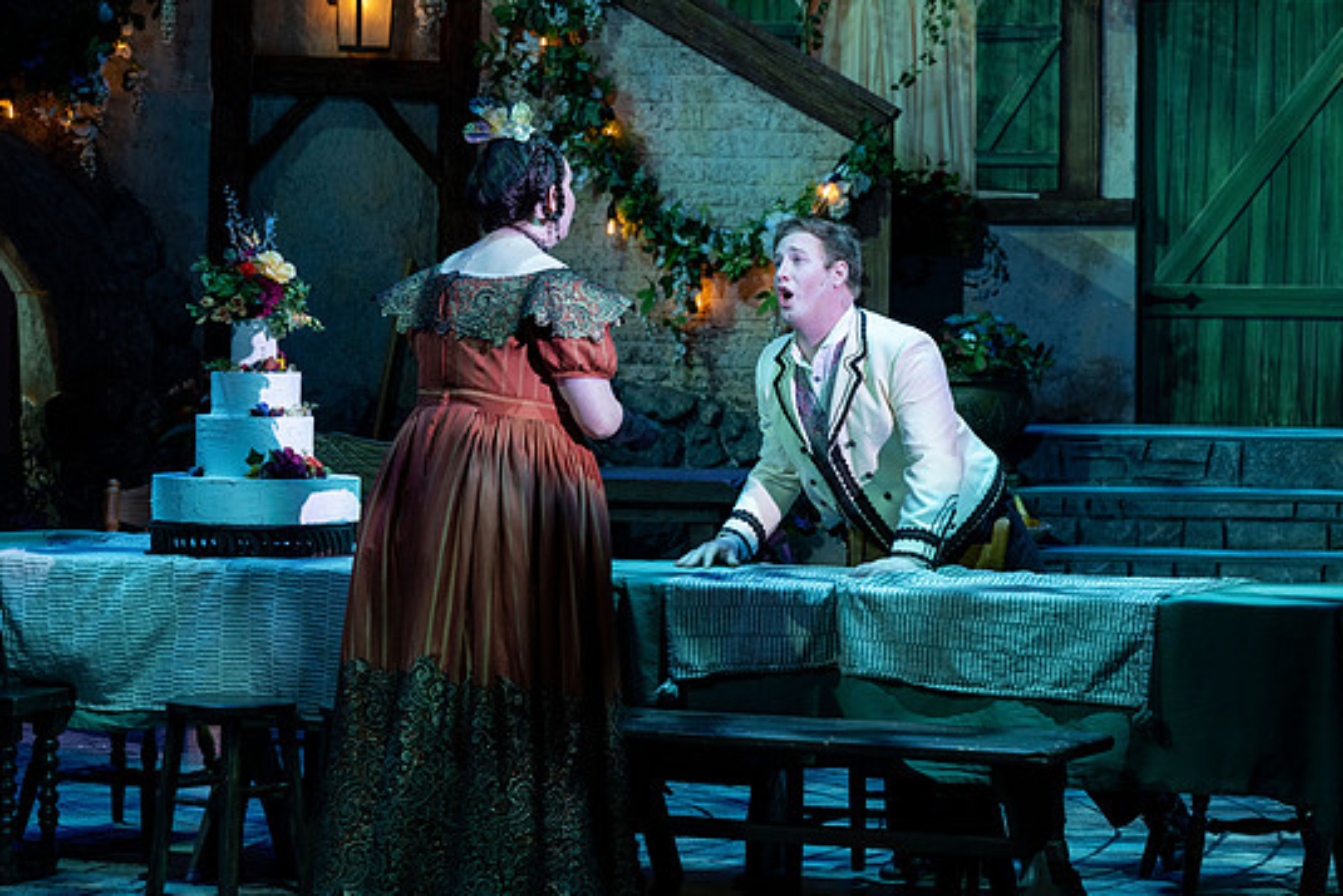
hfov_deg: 15.8
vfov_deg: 10.6
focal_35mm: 130
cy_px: 481
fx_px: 4851
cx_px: 715
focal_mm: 120
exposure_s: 1/160
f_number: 5.6
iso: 1000
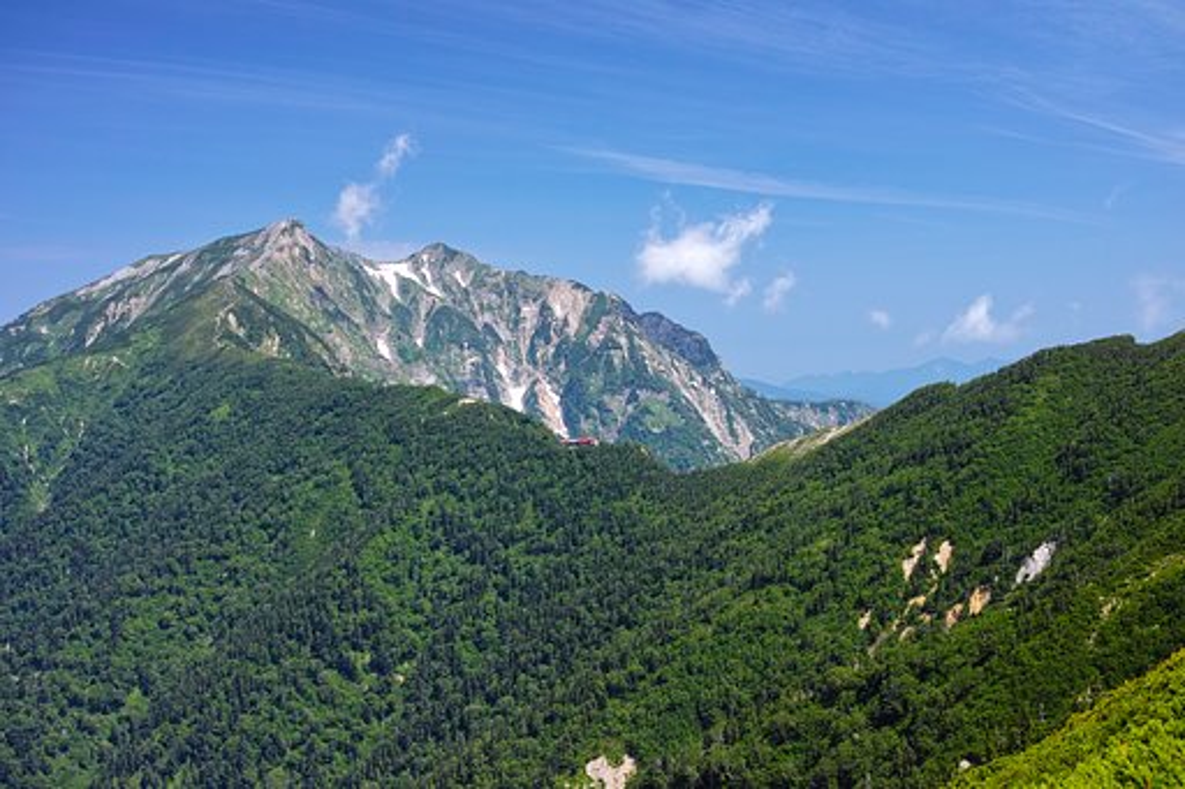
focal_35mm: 45
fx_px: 1481
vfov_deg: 29.8
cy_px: 394
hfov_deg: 43.6
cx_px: 592
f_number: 5.6
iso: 200
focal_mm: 30
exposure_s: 1/160
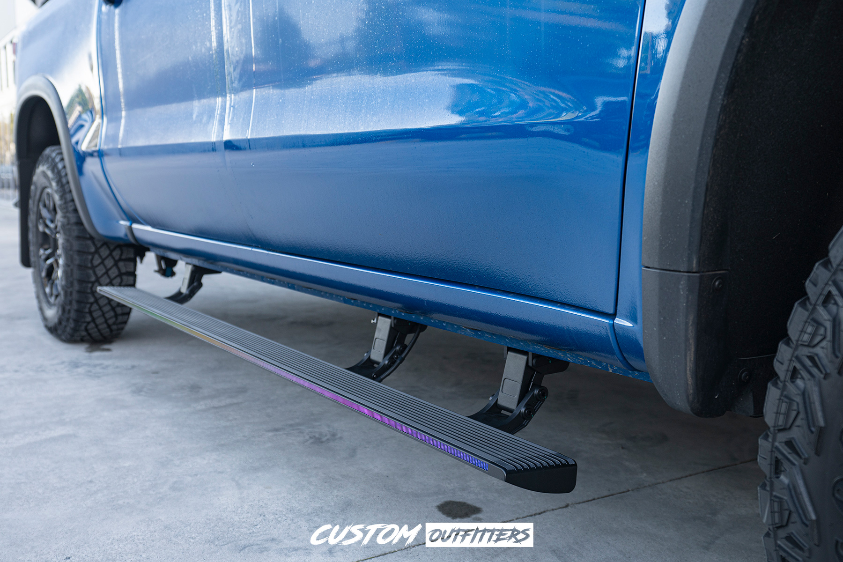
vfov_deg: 41.1
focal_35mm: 32
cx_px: 422
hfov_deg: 58.7
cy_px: 281
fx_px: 749
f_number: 4
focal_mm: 32
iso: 200
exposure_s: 1/60
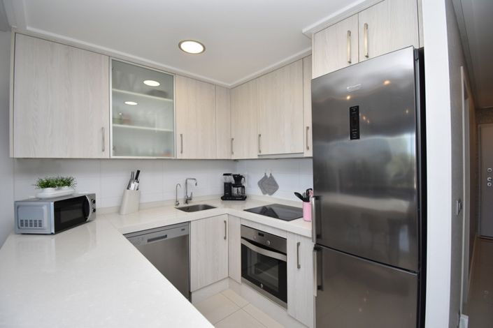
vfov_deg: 77.3
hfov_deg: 100.4
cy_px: 164
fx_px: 205
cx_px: 246
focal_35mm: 15
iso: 500
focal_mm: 10
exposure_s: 1/250
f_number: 4.5
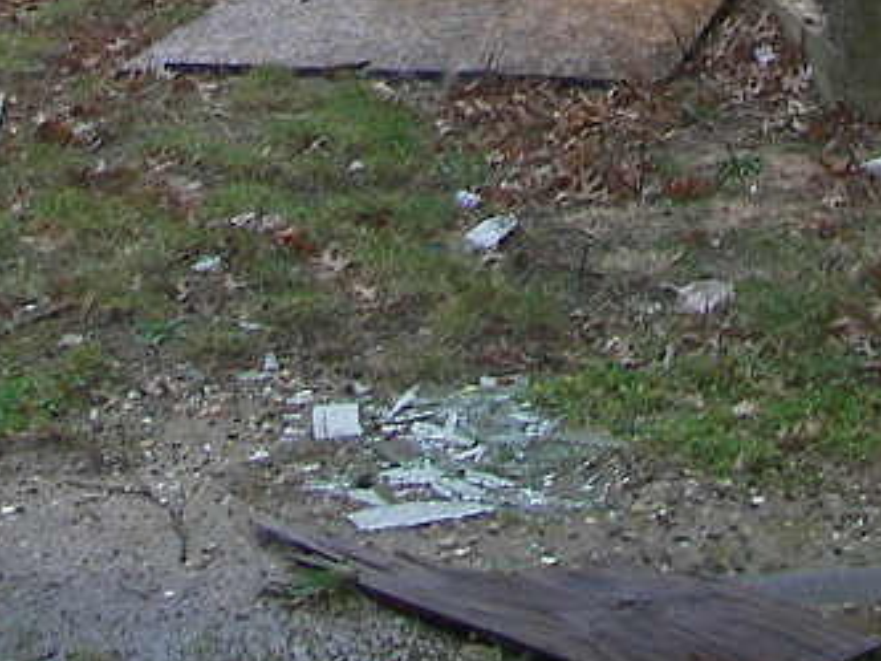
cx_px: 398
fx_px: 3538
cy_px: -536
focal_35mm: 139
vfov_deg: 10.1
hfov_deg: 14.2
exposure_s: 1/30
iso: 50
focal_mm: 6
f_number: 2.8
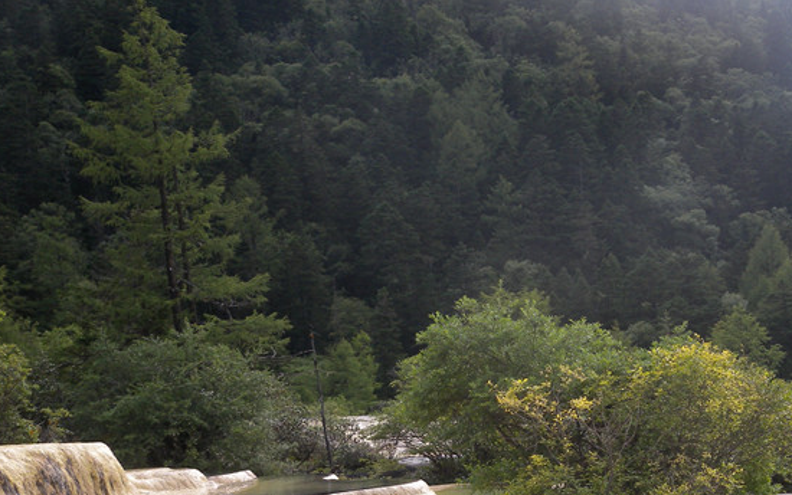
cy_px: 446
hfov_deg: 35.8
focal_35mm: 54
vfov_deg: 23.4
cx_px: 677
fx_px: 1166
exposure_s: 1/103
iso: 64
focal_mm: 6
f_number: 4.1
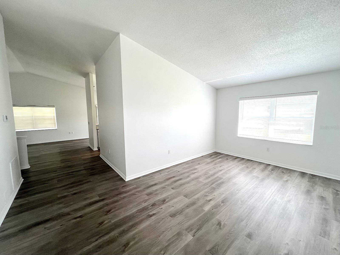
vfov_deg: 89.9
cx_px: 170
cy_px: 128
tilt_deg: -5.9
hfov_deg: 106.2
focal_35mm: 13
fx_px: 128
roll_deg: +1.0
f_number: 1.8
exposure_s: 1/120
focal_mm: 1.57
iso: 64
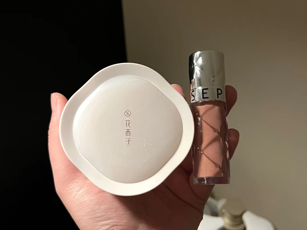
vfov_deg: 53.1
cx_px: 154
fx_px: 231
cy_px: 115
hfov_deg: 67.3
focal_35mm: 26
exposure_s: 1/33
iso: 400
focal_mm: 5.7
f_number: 1.5
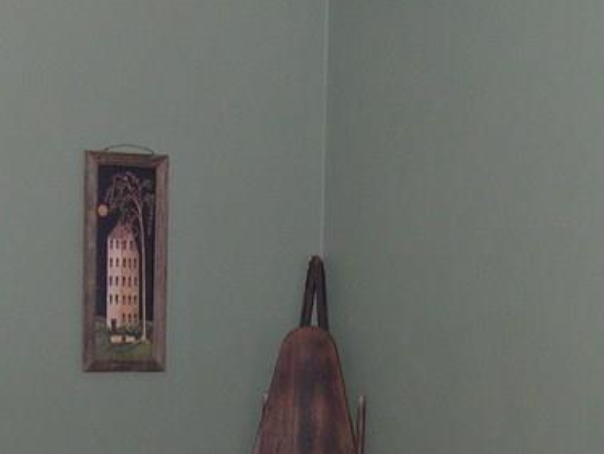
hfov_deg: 18.9
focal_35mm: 104
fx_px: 1816
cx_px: 294
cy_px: 564
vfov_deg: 13.8
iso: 288
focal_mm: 8
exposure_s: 1/60
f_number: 2.8
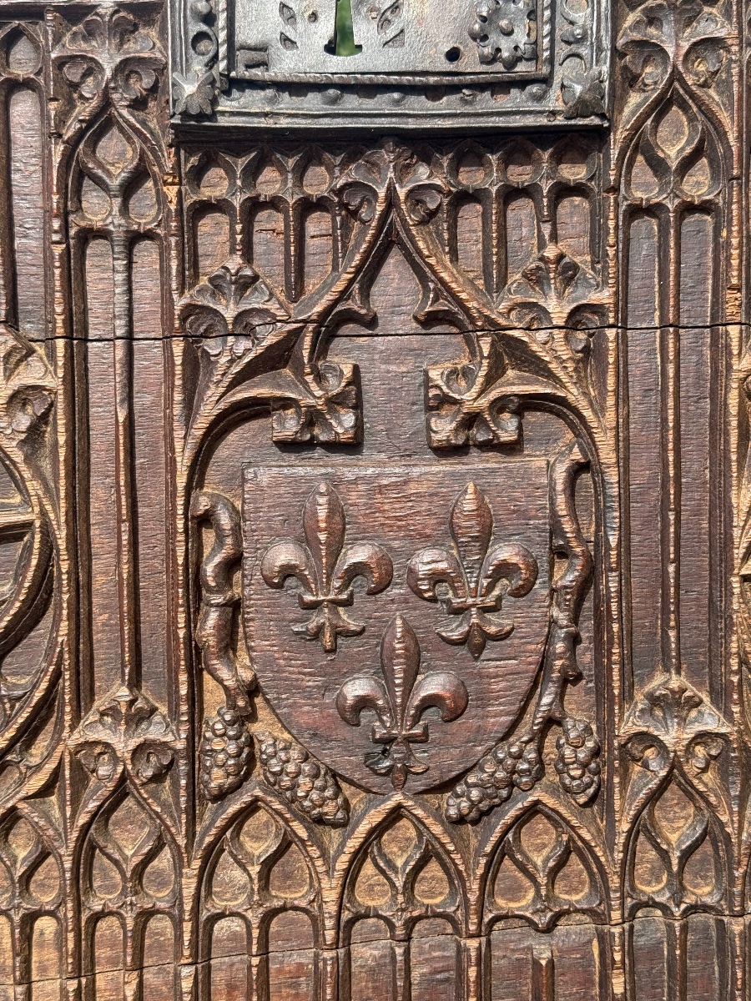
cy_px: 500
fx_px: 1388
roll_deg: -1.7
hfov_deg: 30.3
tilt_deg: -4.9
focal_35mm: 48
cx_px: 376
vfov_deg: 39.7
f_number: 1.78
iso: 64
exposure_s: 1/1795
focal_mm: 6.76
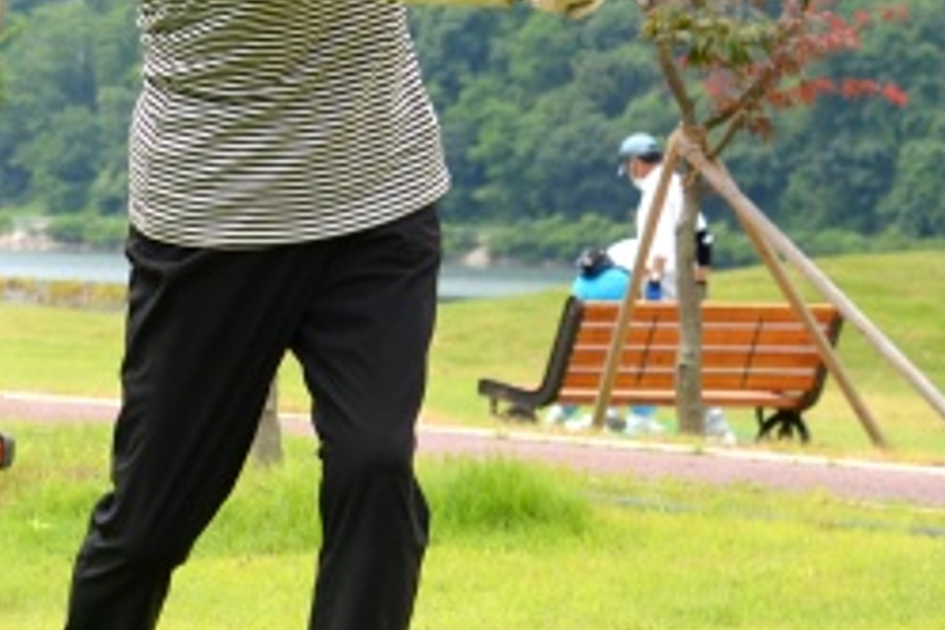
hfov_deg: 9.6
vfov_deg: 6.5
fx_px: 5486
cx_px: -315
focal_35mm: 209
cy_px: -121
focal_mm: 52
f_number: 5
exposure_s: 1/640
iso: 200
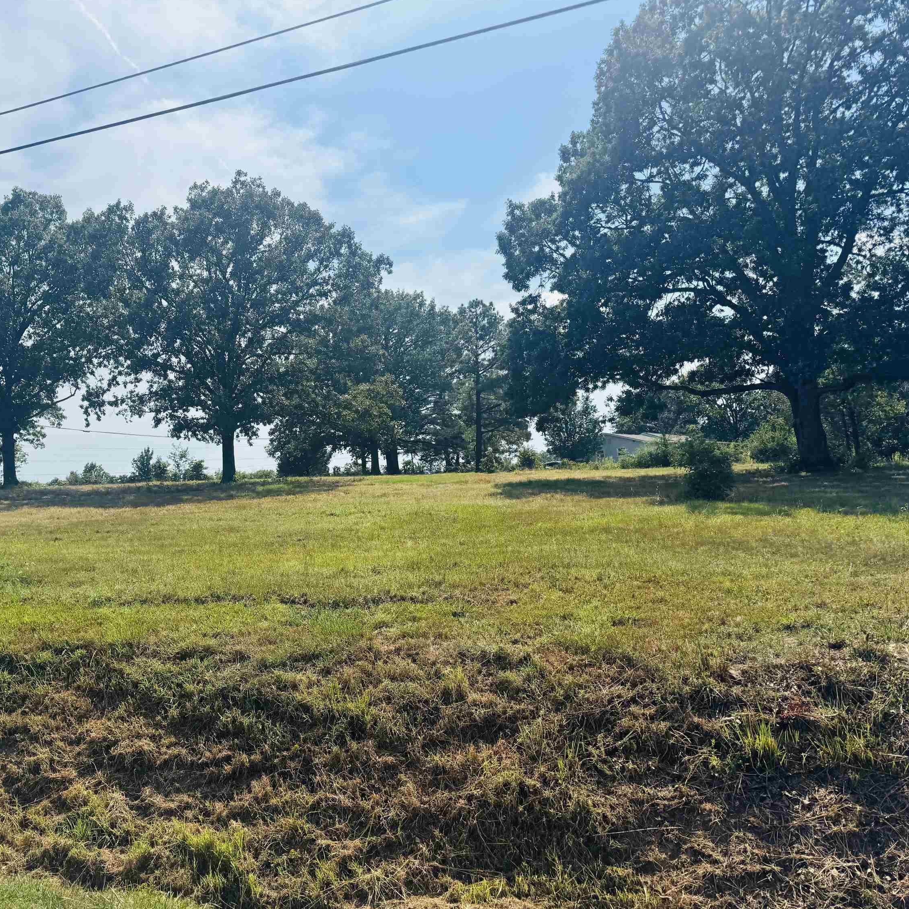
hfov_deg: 54.7
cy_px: 464
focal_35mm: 29
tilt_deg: +2.6
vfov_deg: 55.6
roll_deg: +2.0
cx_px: 316
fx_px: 862
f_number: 1.78
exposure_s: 1/6410
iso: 80
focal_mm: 6.76
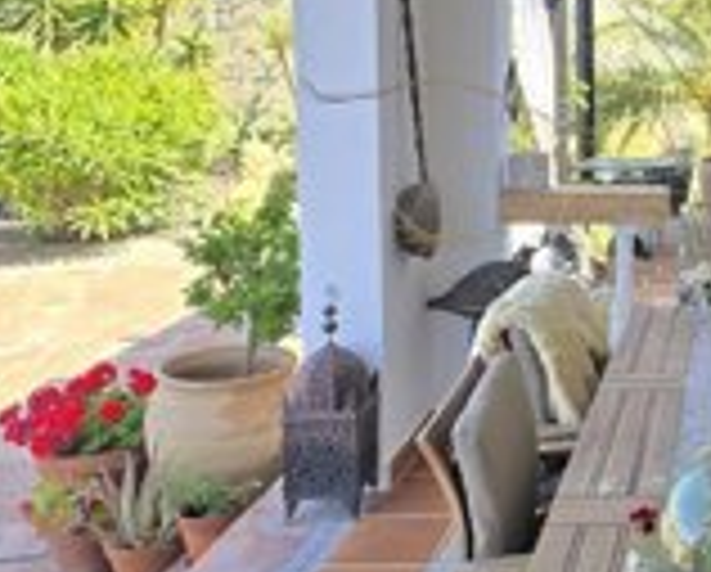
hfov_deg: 32.5
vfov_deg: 29.1
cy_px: 117
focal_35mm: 51
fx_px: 1075
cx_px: 770
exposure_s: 1/180
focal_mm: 6.3
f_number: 1.7
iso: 25
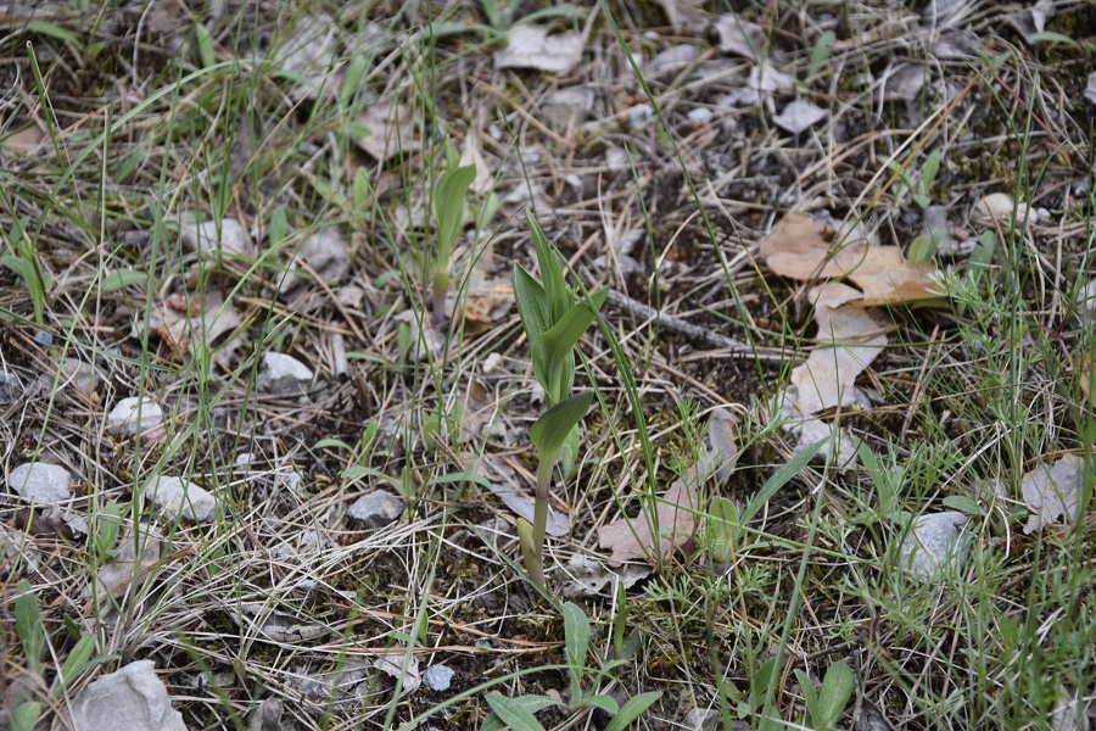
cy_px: 366
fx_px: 2831
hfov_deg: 21.9
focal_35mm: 93
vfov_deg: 14.7
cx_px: 548
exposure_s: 1/125
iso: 400
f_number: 6.3
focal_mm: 62
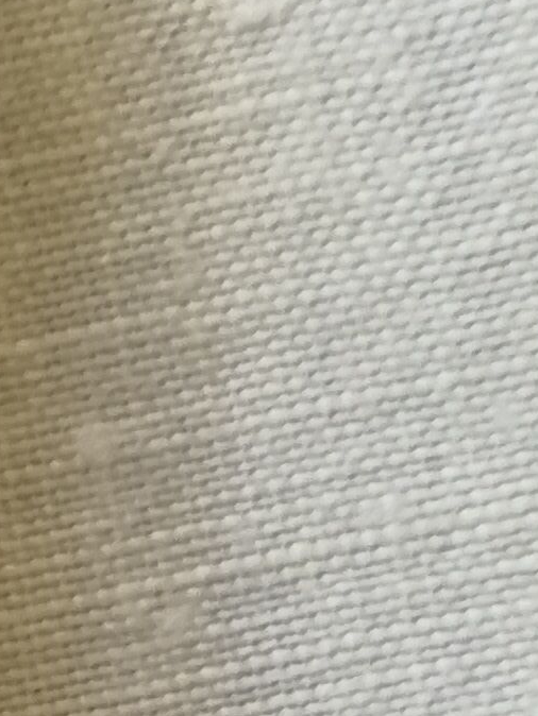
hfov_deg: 9.2
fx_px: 3169
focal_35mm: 153
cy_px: 907
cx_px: -489
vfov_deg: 12.5
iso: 200
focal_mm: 3.83
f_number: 2.2
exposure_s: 1/33.3
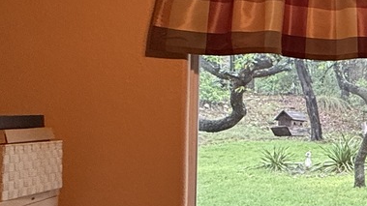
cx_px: 603
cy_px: 85
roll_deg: +0.3
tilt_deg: +3.2
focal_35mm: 58
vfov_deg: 20.7
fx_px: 564
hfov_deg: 24.2
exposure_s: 1/60
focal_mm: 2.22
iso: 320
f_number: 2.2
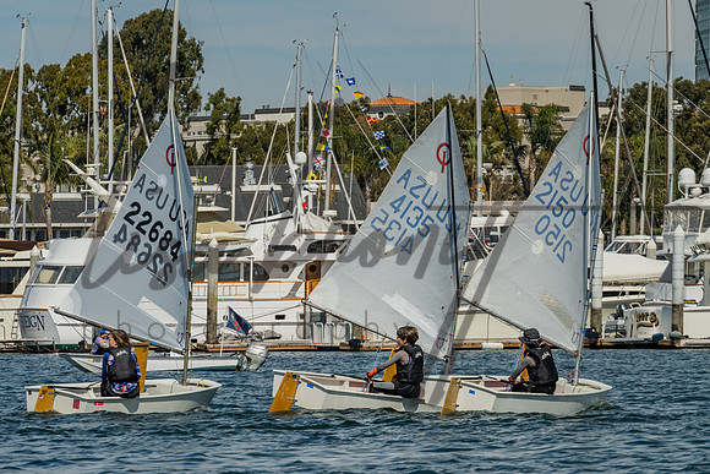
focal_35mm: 282
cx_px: 423
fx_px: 5563
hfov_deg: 7.3
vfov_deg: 4.9
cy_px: 252
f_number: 10
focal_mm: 200
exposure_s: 1/800
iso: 250
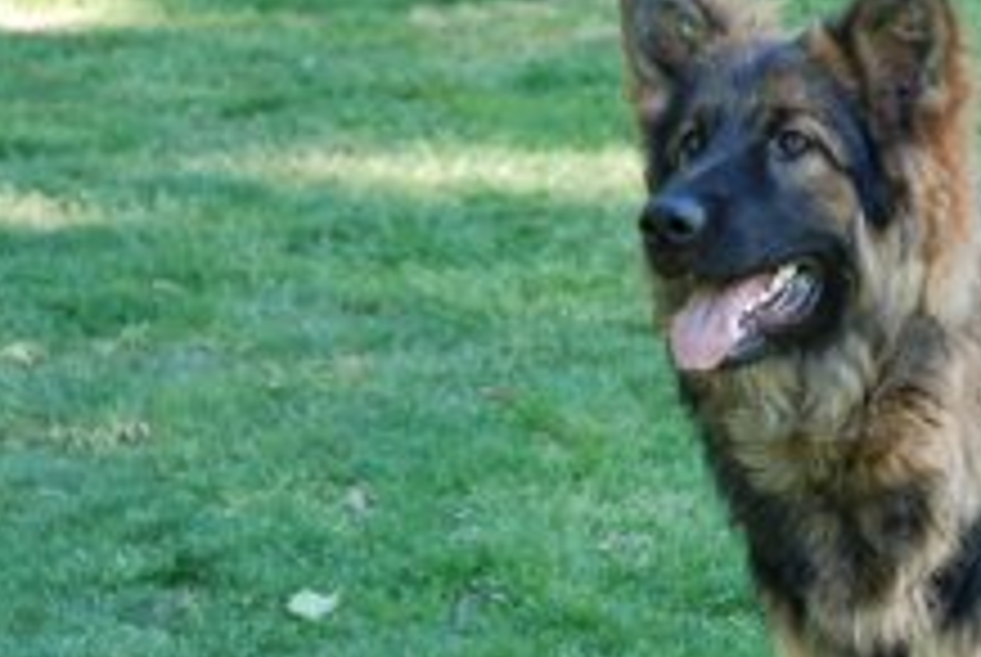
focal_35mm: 172
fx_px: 4693
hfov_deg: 11.9
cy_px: 464
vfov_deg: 8.0
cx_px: 693
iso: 200
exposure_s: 1/60
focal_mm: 52
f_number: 4.5
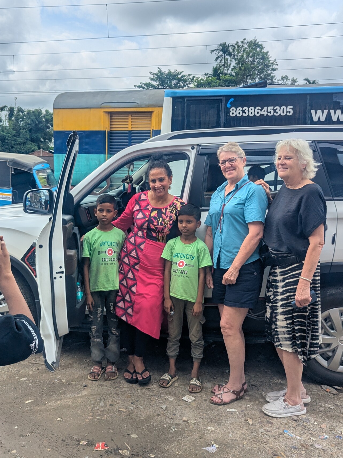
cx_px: 142
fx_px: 463
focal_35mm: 35
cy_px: 224
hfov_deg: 40.5
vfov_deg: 52.6
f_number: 1.85
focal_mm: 6.81
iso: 40
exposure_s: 1/1984
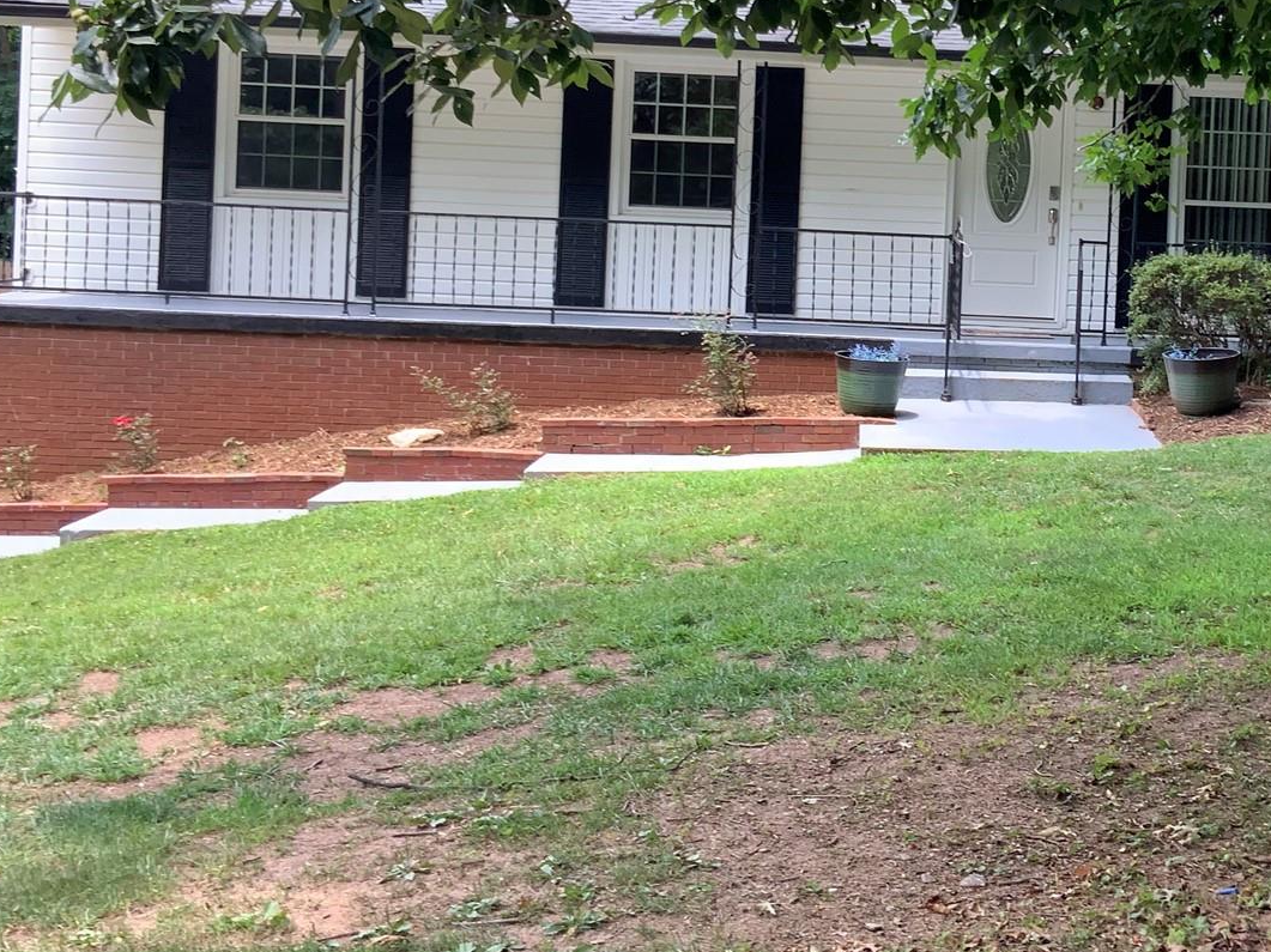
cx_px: 942
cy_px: 261
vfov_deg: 25.8
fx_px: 2055
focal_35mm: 56
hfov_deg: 33.7
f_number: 1.8
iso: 20
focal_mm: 3
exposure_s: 1/120
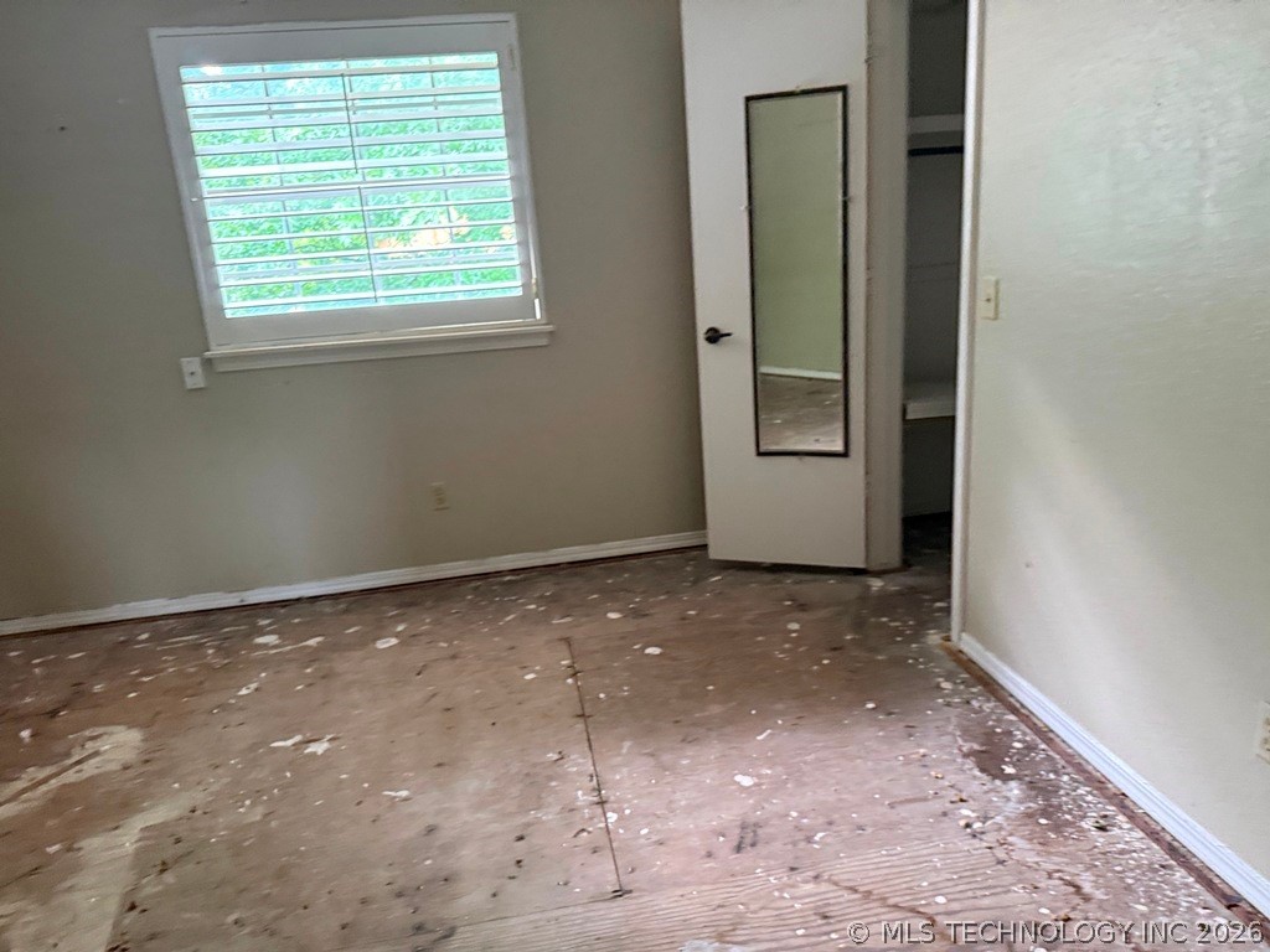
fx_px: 881
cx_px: 635
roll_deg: +5.6
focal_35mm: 24
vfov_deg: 56.8
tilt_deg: -21.2
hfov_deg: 71.6
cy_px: 476
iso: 800
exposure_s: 1/60
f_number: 1.78
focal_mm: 6.76
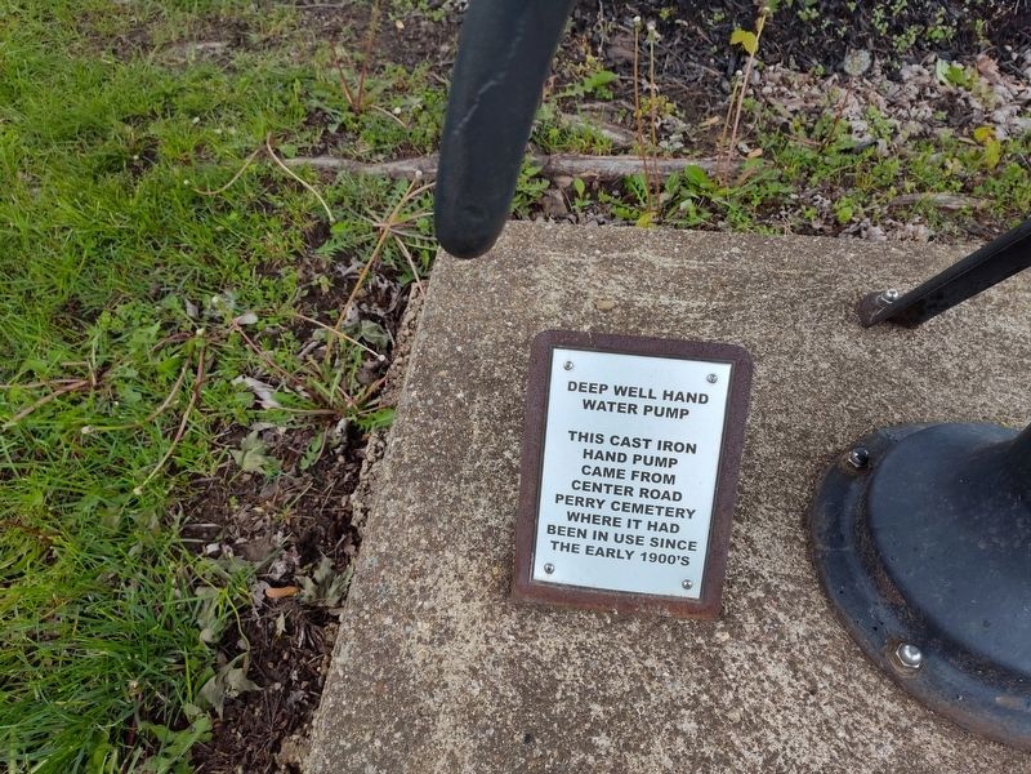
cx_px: 516
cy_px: 387
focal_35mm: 23
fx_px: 685
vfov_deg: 58.9
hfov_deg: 73.9
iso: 100
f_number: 1.8
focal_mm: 5.56
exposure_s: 1/505
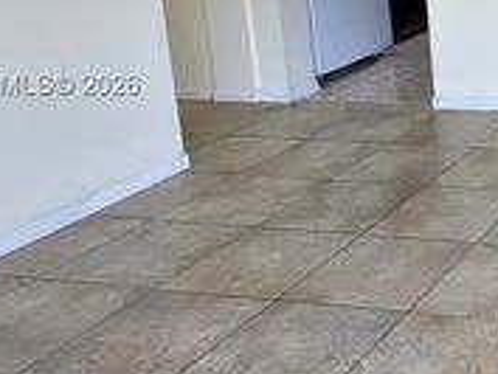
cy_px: 87
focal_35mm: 47
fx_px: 677
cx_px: 689
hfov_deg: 29.7
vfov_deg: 30.3
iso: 100
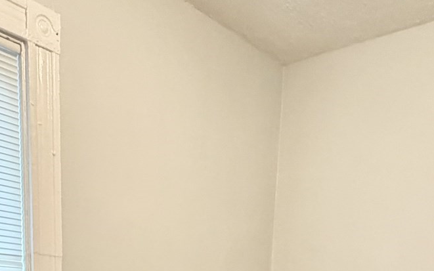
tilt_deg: -7.4
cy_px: 383
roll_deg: -1.4
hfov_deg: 43.5
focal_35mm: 46
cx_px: 227
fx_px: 544
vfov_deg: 23.5
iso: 400
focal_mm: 2.22
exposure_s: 1/60
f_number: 2.2
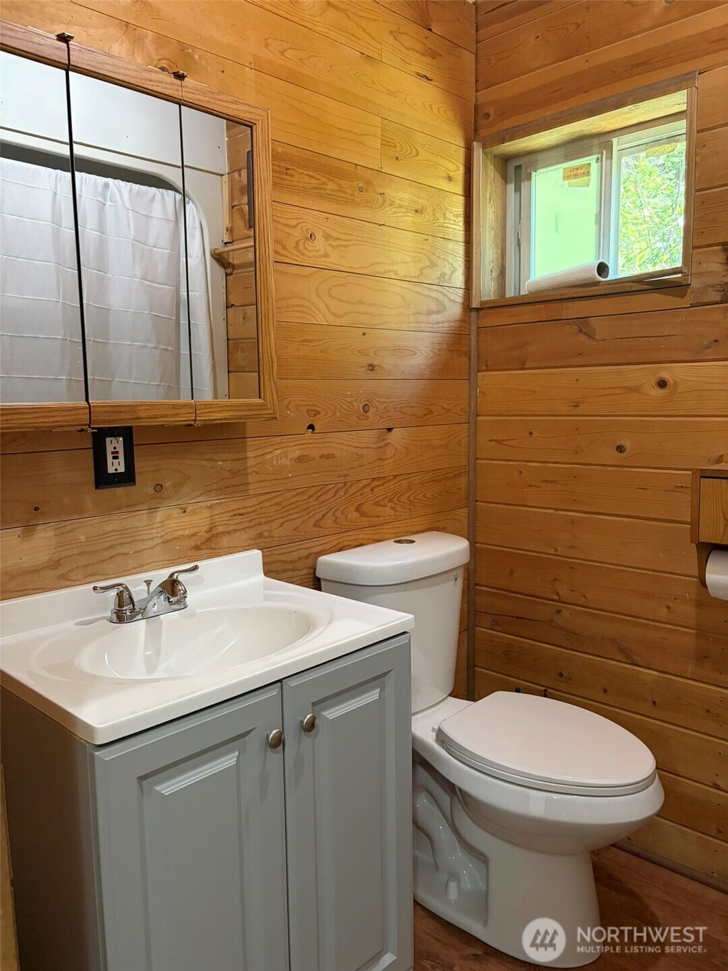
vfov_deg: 67.3
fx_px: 729
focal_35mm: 26
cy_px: 486
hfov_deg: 53.1
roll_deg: +1.4
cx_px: 364
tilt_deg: -6.2
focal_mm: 5.96
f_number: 1.6
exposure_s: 1/60
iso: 320
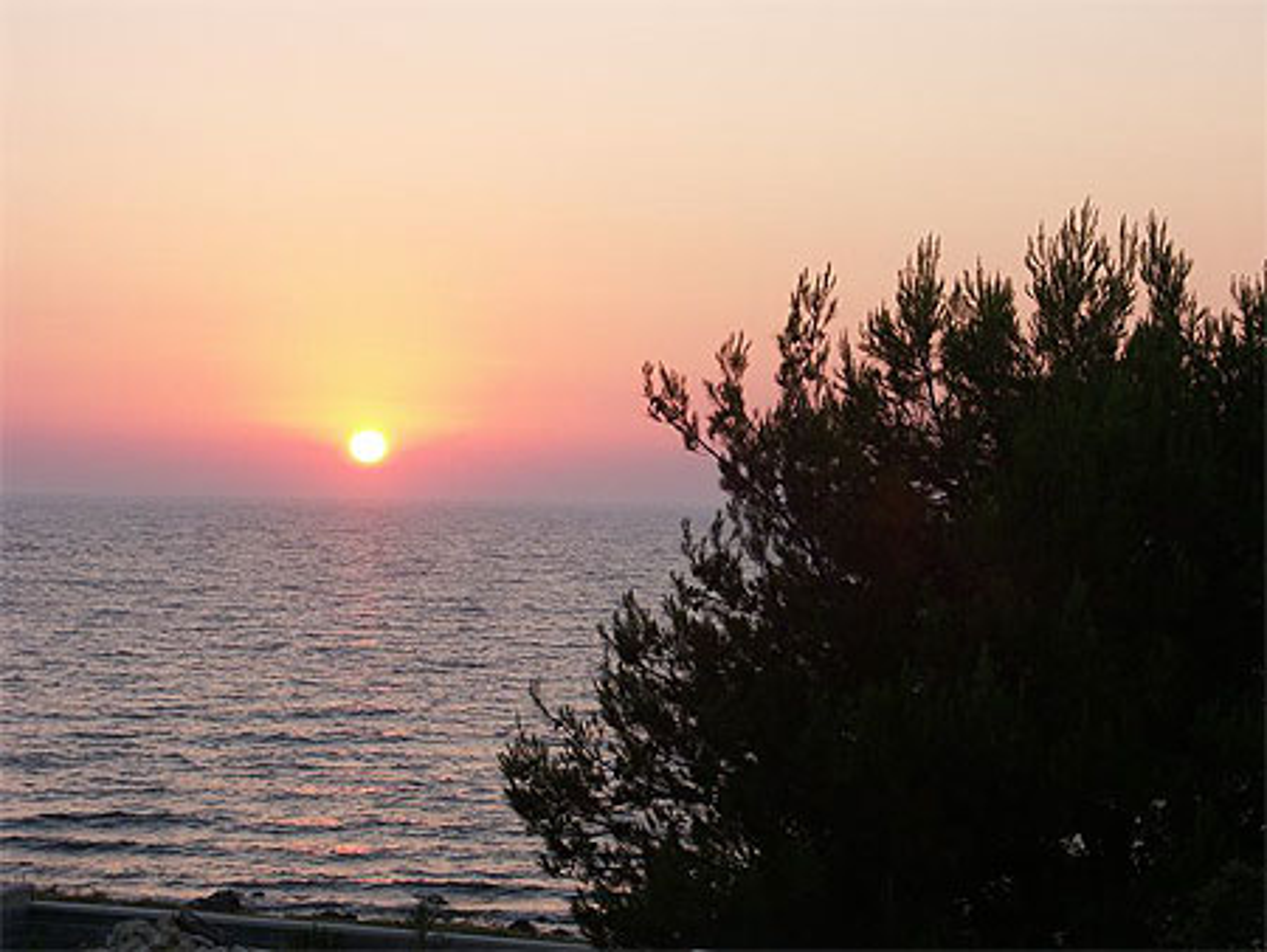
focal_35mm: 93
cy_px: 476
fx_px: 3406
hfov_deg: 21.1
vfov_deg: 15.9
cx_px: 634
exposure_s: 1/100
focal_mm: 23.77
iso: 64
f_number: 4.5
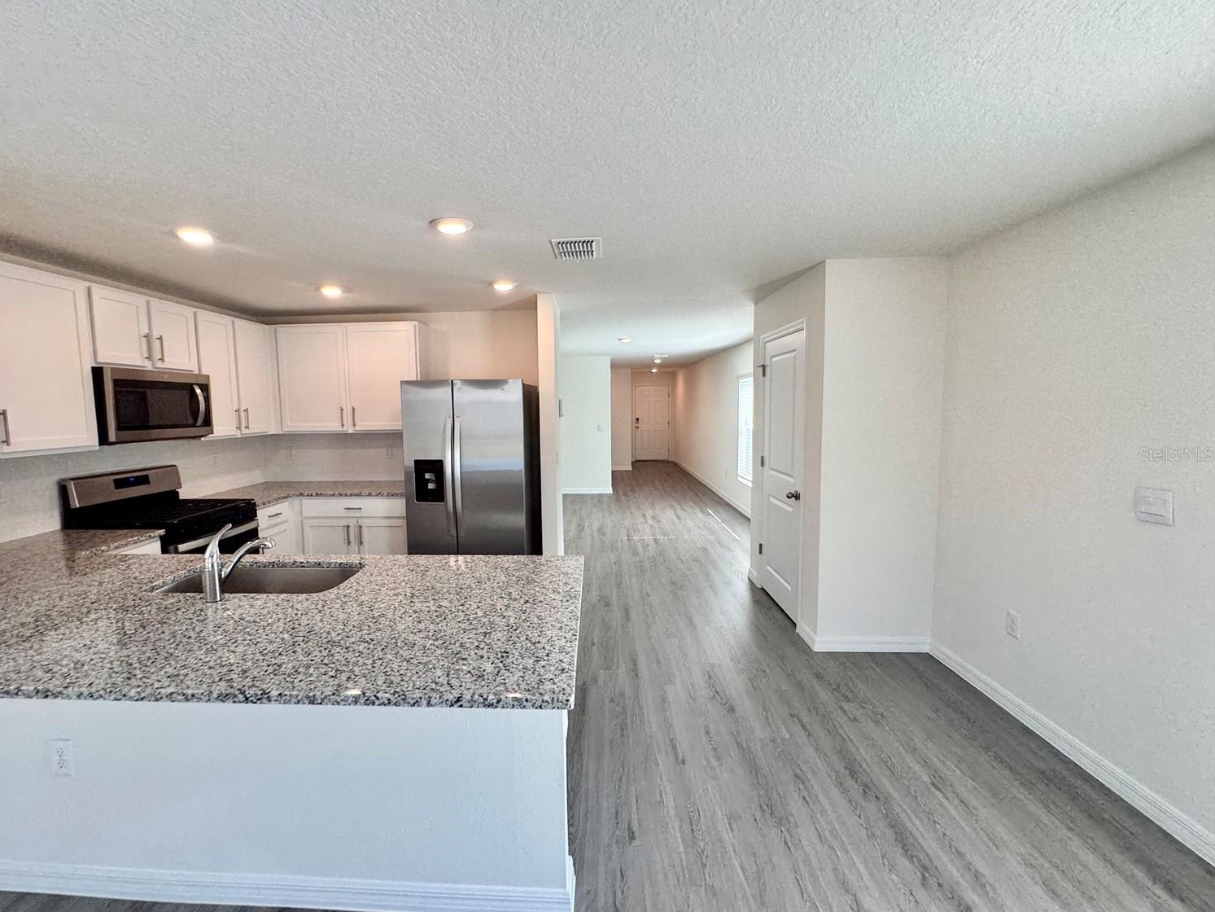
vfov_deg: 81.8
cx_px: 566
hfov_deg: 98.0
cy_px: 454
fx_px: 527
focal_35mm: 15
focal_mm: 2.22
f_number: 2.2
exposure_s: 1/120
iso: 80
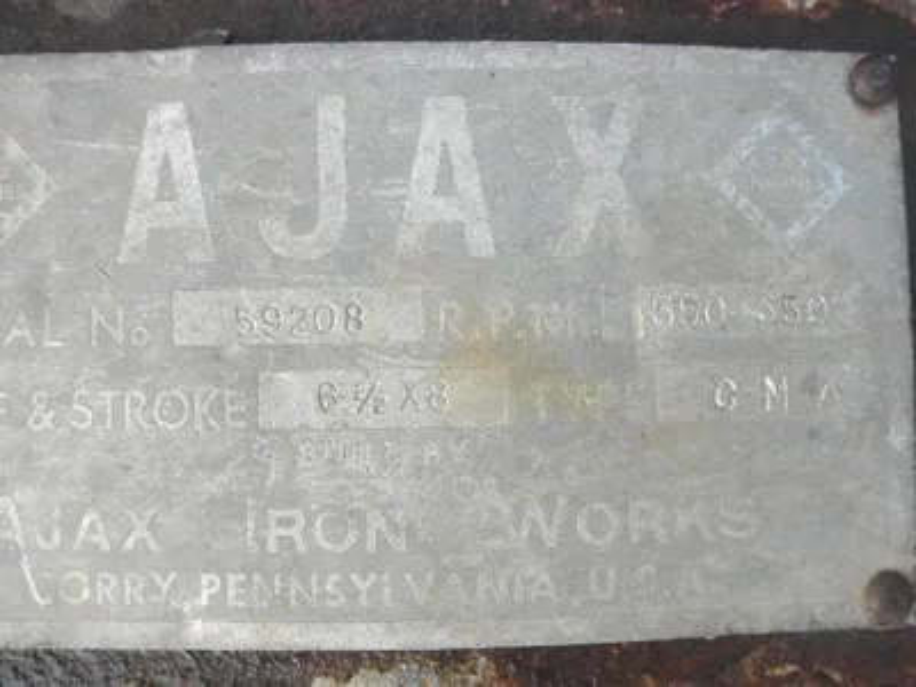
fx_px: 741
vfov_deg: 49.7
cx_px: 458
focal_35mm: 28
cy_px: 344
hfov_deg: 63.4
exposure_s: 1/200
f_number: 3
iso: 64
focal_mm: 5
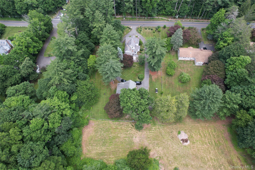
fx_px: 156
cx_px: 128
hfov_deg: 78.6
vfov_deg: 57.2
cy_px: 85
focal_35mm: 22
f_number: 2.8
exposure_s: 1/350
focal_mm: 8.38
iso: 100
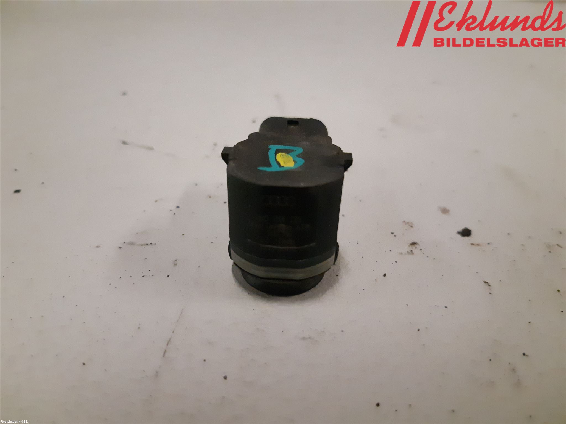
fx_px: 425
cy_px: 212
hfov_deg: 67.3
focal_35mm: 26
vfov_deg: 53.1
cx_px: 283
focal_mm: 3.93
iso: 800
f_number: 1.7
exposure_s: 1/299
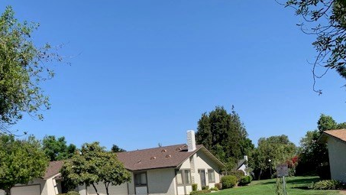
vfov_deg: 28.7
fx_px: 367
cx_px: 126
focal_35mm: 40
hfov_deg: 49.9
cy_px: 171
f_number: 1.8
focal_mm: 4.25
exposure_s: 1/1748
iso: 25
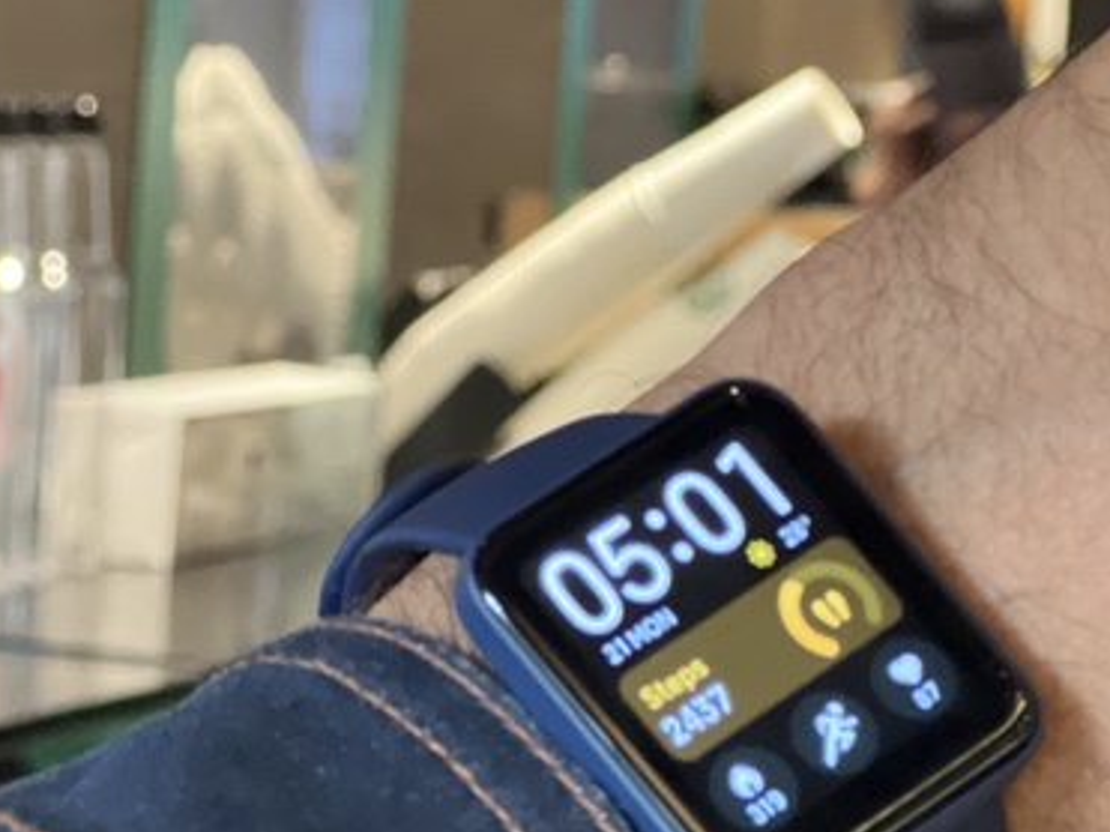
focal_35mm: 166
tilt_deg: -3.5
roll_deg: -4.4
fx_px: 5321
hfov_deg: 11.9
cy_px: 557
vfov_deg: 8.9
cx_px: 826
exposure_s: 1/25
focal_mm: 9
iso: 400
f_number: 2.8
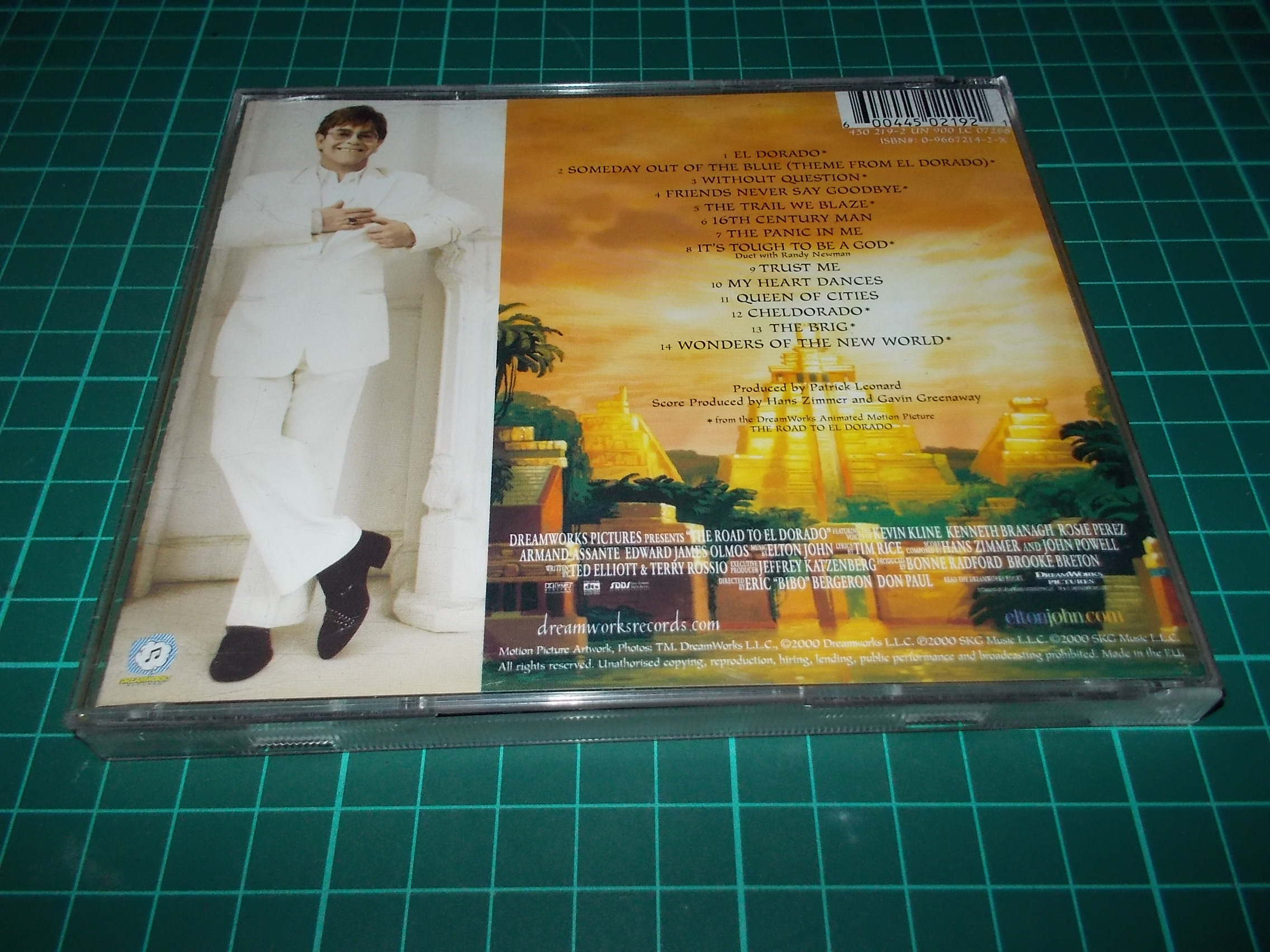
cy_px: 476
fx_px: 1064
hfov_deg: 61.7
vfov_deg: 48.2
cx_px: 635
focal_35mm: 29
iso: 200
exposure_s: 1/30
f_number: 3.3
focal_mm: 4.1
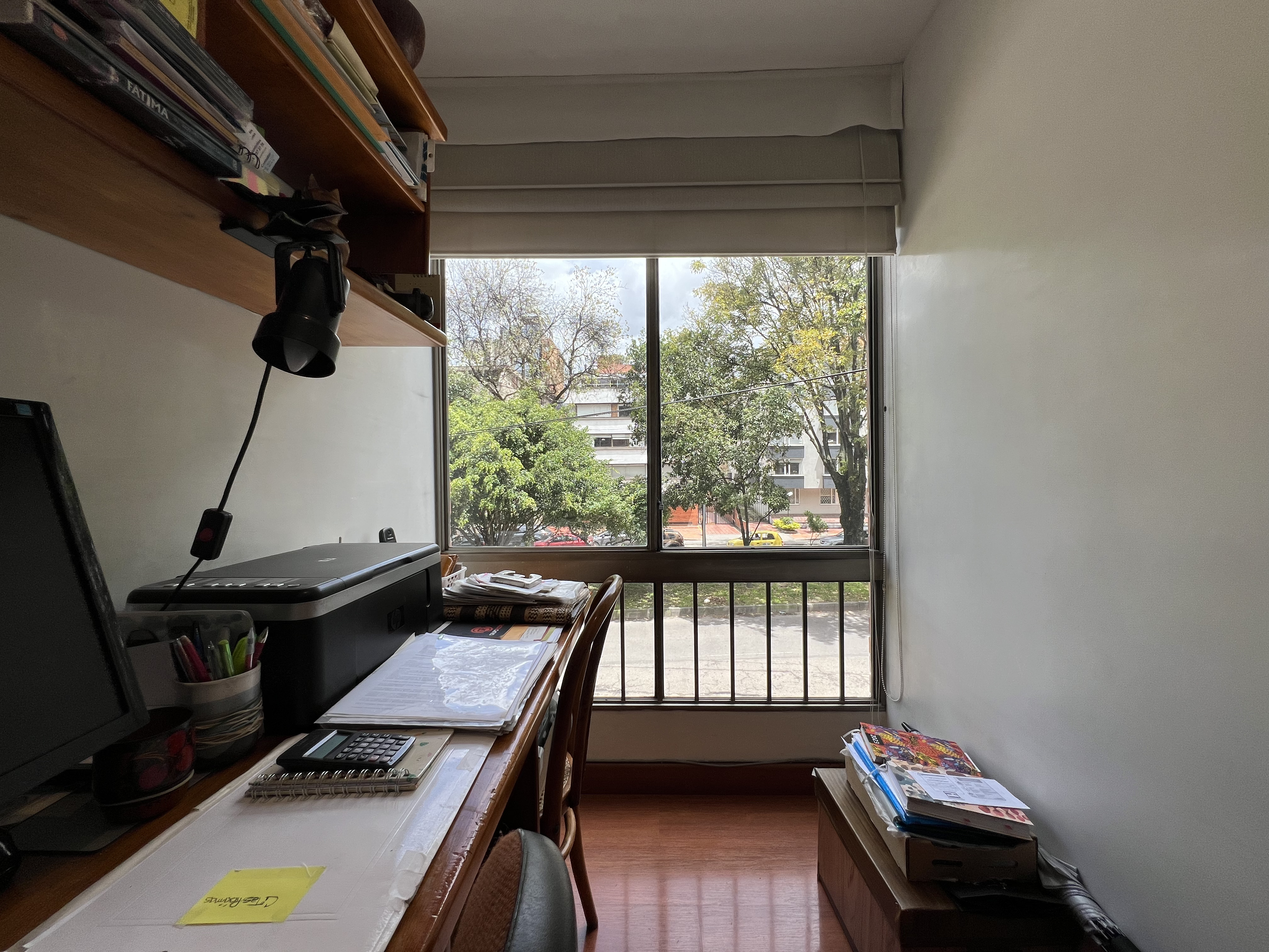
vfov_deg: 89.9
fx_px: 477
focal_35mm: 13
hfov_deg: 106.2
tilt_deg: -1.7
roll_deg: +1.8
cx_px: 634
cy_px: 476
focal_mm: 1.57
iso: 32
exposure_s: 1/561
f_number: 1.8
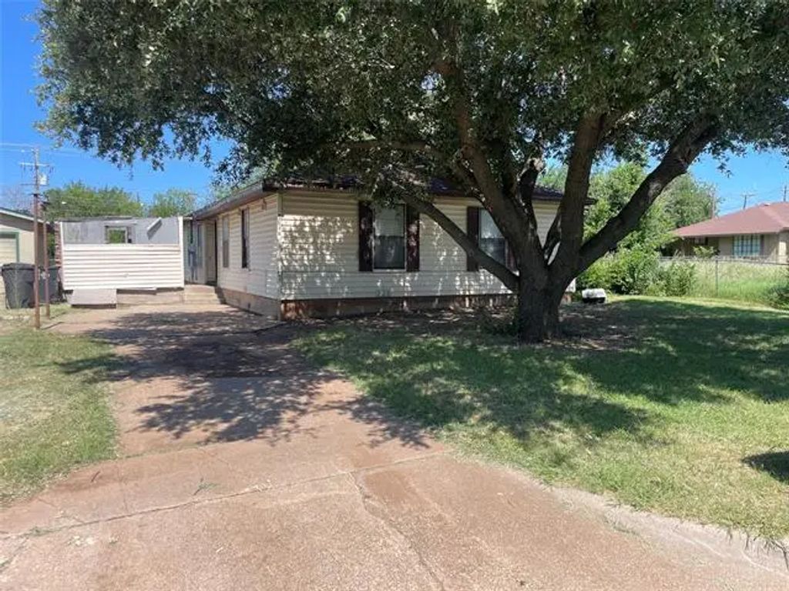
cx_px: 394
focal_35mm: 26
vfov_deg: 53.1
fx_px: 593
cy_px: 296
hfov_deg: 67.3
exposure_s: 1/1575
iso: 32
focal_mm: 4.2
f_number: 1.6
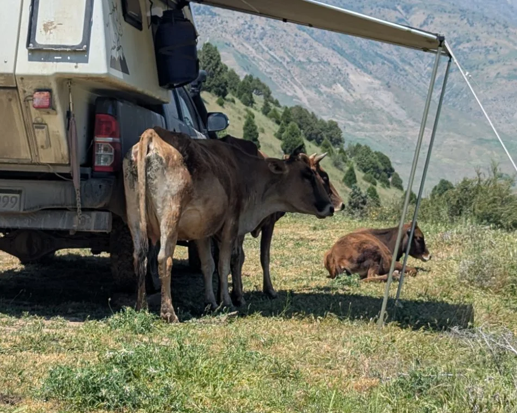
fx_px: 1515
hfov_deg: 19.4
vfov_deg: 15.4
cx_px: 283
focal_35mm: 99
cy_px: 79
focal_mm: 6.81
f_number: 1.85
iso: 42
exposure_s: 1/2618
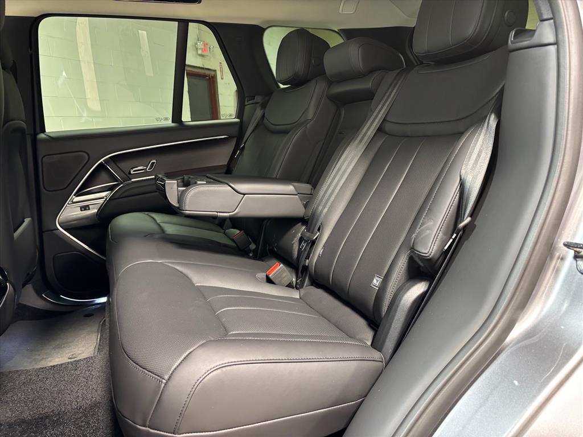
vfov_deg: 53.1
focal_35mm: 26
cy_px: 218
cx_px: 292
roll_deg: +3.1
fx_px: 438
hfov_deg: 67.3
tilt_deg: -11.7
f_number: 1.6
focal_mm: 5.96
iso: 320
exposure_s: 1/60
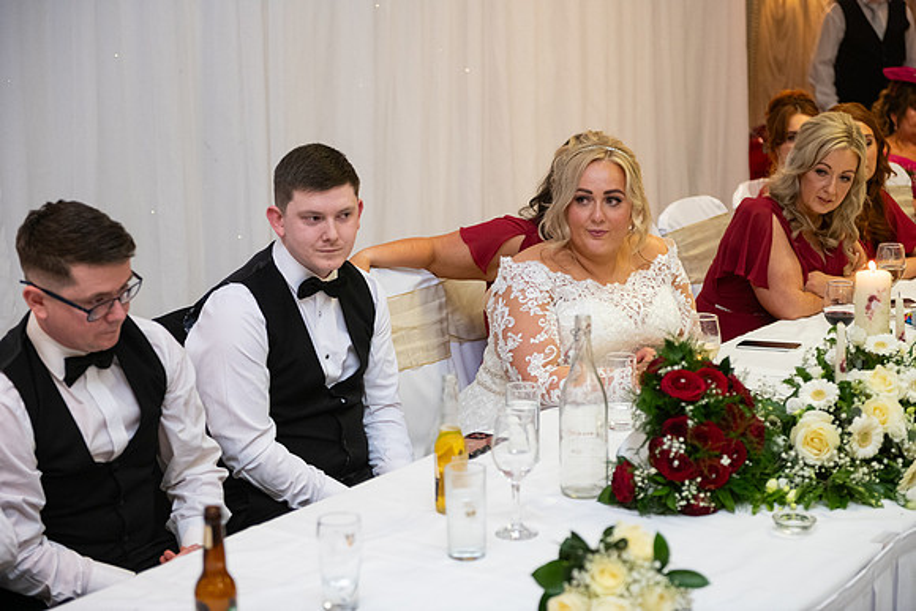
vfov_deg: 19.5
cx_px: 458
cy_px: 306
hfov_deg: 28.8
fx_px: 1781
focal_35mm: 70
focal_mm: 70
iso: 1250
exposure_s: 1/160
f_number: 3.5
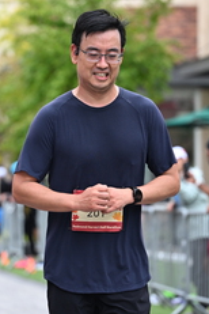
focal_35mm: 240
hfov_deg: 5.7
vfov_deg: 8.6
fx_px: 2090
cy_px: 129
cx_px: 41
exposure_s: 1/2000
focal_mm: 101
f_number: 2.8
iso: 640
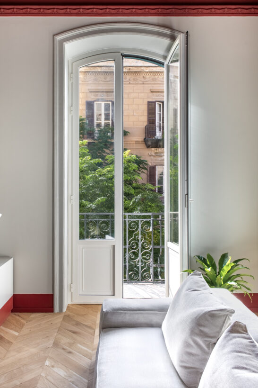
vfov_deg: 61.9
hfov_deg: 43.3
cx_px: 101
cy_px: 183
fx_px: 322
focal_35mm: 30
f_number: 11
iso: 250
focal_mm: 24
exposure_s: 1/250
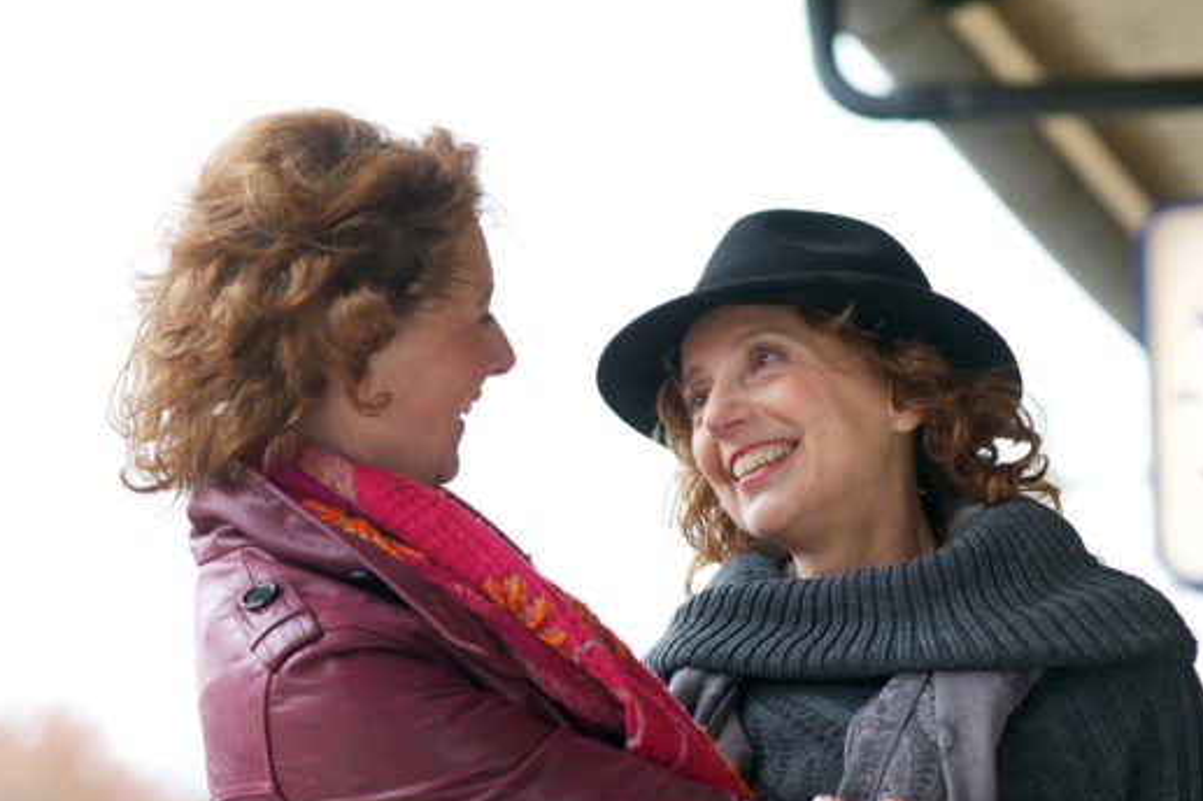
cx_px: 693
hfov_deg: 13.2
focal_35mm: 156
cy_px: 546
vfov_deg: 8.8
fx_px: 5209
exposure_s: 1/100
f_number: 3.2
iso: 320
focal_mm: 105
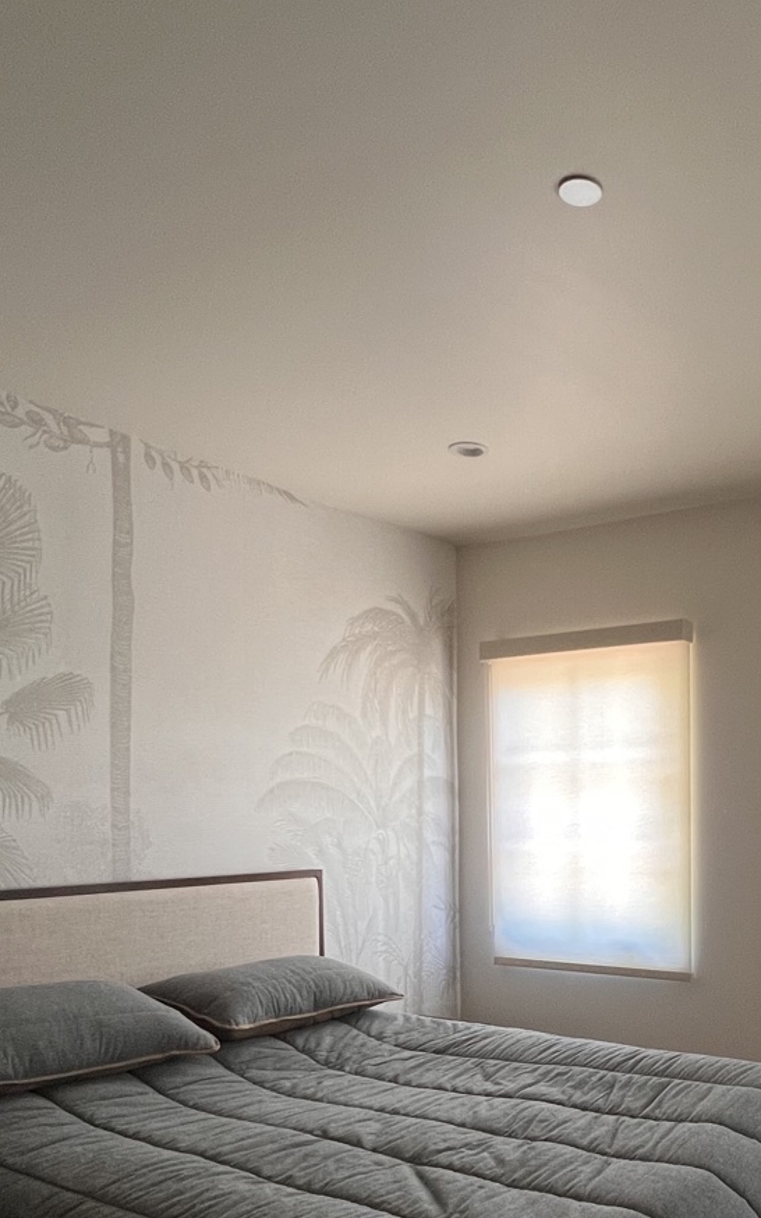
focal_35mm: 27
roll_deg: -0.1
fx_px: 896
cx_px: 669
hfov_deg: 42.6
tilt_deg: -0.6
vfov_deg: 66.1
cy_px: 835
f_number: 1.8
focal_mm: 1.57
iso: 200
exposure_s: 1/60
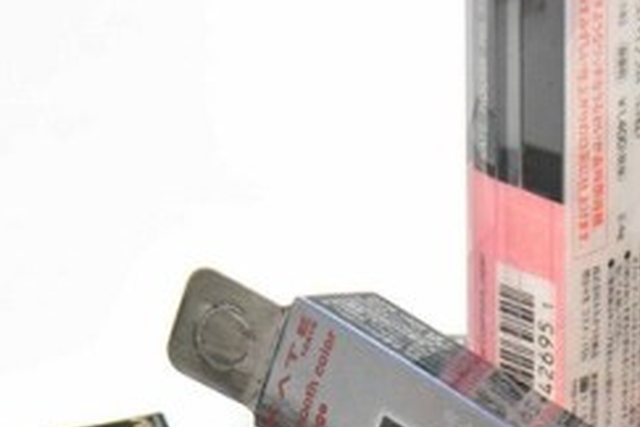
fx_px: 7365
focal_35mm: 414
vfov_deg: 3.3
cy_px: 366
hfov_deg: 5.0
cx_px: 520
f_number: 9
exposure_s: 1/200
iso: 200
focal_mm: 105
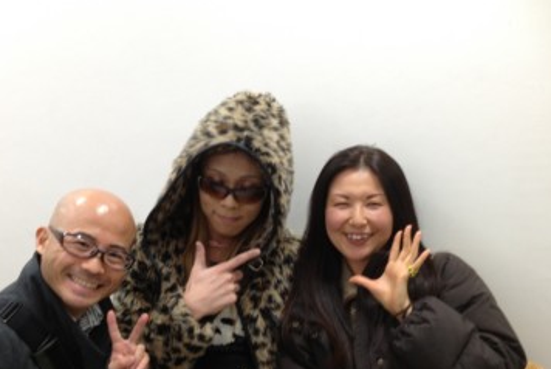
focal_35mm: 46
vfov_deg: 29.1
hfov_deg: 42.7
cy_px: 242
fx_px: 705
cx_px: 262
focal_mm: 4.28
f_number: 2.4
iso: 64
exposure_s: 1/20
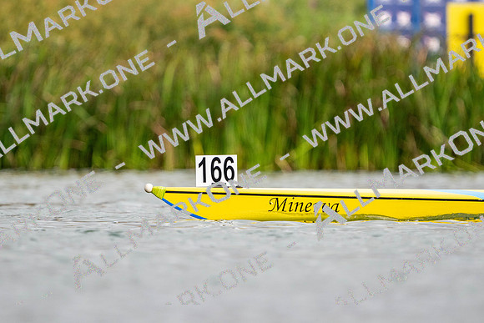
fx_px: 12102
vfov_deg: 1.5
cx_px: 242
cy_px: 162
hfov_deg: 2.3
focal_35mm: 900
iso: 800
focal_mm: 600
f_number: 6.3
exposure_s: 1/1600
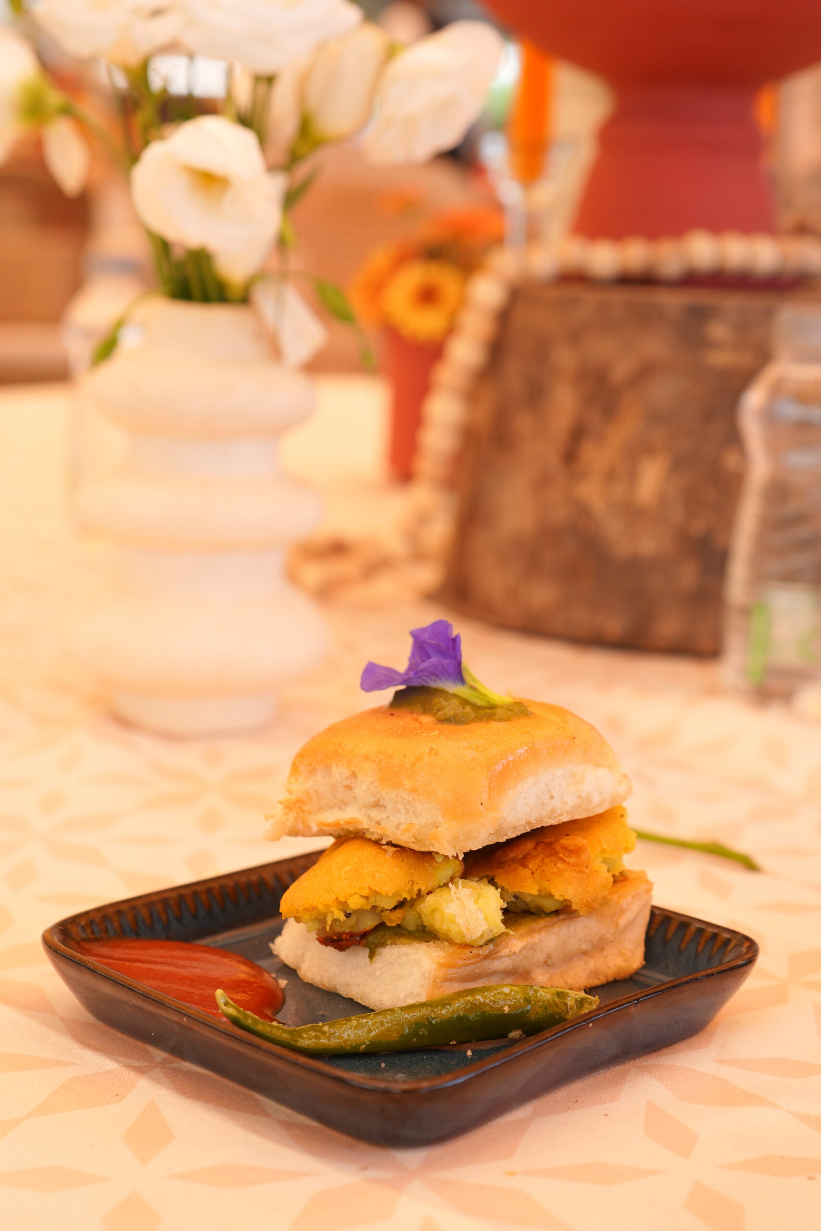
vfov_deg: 38.2
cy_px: 616
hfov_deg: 26.0
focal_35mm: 52
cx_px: 410
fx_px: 1778
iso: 125
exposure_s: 1/160
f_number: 5
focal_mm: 35
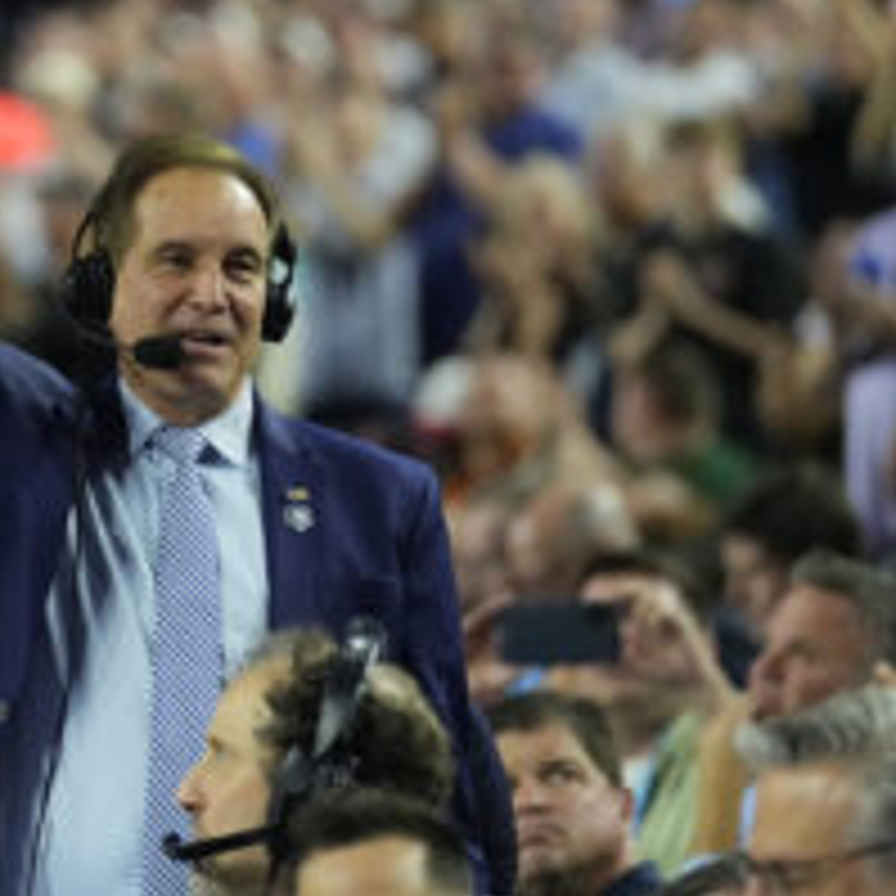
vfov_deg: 3.4
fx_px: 15023
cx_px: 144
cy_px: 380
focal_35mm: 513
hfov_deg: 3.4
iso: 4000
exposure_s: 1/1600
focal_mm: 200
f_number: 2.8
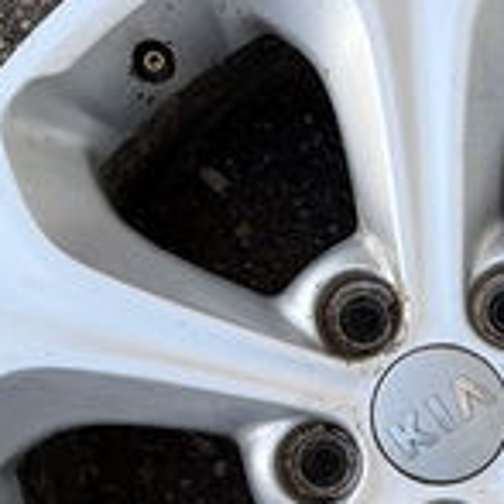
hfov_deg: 23.4
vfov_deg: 23.5
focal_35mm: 72
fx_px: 1186
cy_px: 432
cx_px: 441
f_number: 1.78
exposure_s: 1/60
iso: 320
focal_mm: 6.76
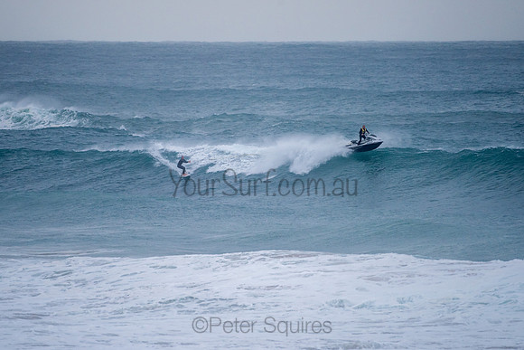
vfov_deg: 2.2
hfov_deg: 3.4
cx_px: 252
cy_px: 162
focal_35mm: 613
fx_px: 8927
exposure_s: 1/1250
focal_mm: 500
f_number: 5.6
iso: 560
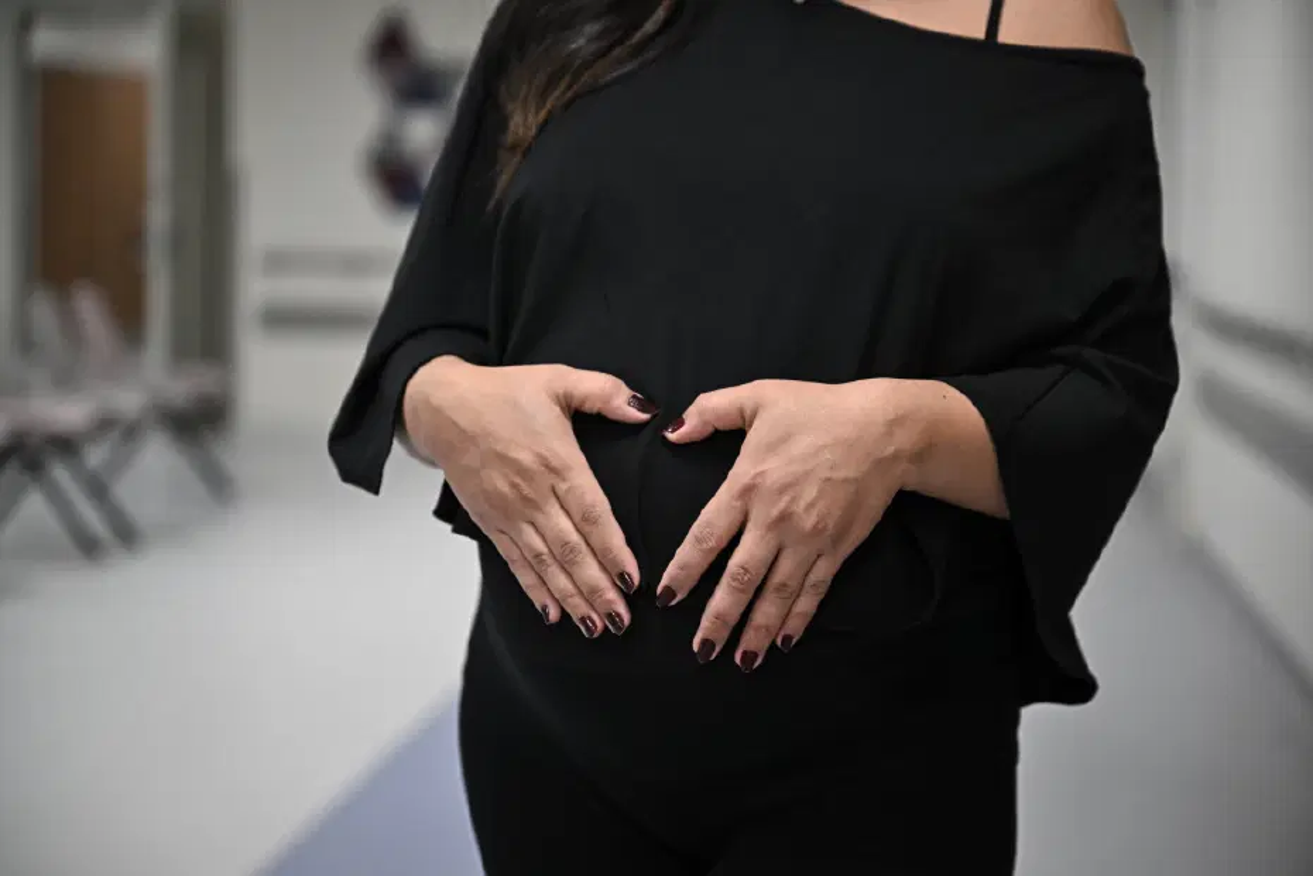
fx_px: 2553
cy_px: 438
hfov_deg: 28.8
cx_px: 656
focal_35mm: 70
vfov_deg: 19.5
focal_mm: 70
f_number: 2.8
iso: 1250
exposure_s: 1/250
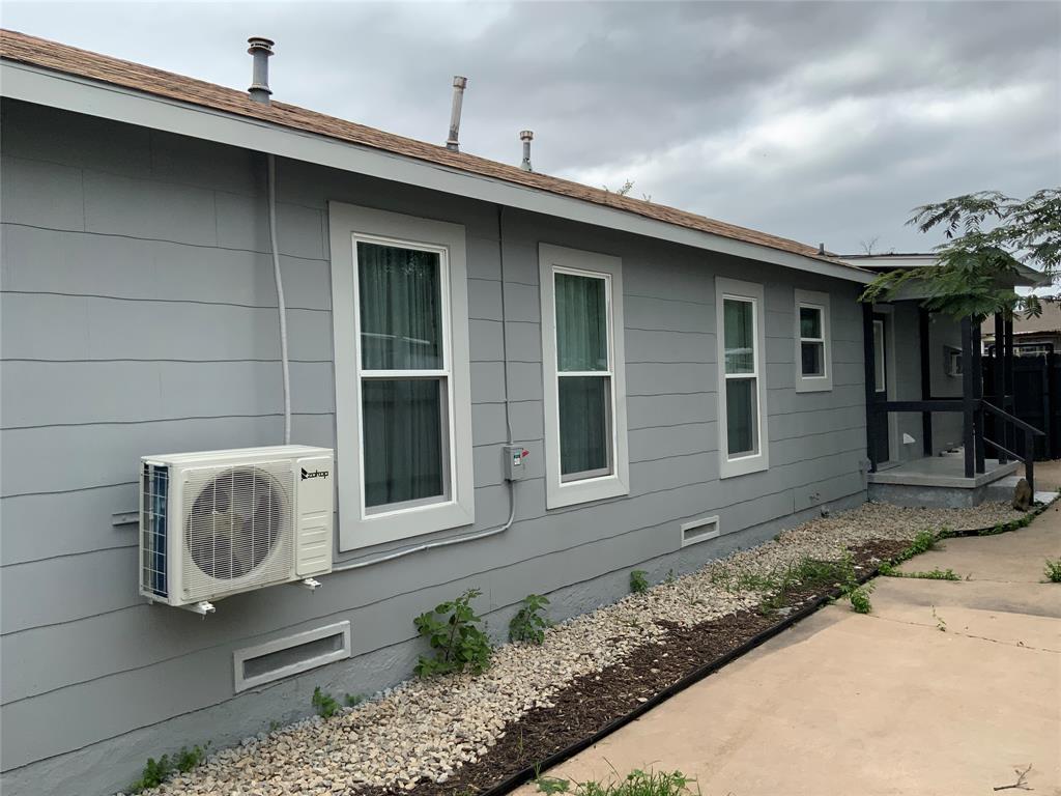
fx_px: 889
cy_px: 398
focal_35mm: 29
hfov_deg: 61.7
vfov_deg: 48.2
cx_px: 530
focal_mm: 3
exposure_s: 1/883
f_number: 1.8
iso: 16
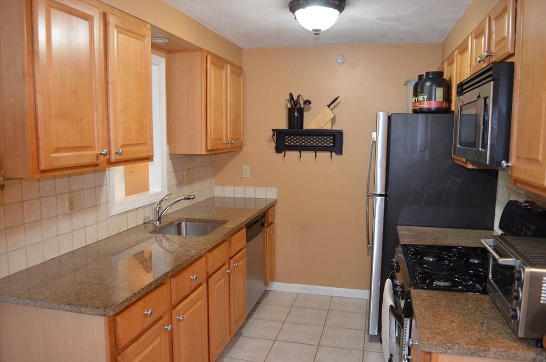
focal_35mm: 27
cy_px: 181
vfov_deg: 47.7
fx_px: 409
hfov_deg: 67.5
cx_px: 273
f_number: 3.5
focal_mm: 18
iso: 1600
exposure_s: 1/60
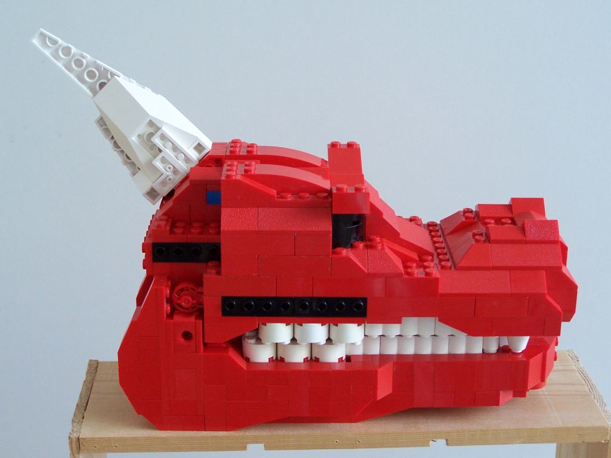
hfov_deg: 29.0
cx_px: 306
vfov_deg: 21.9
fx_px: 1183
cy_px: 229
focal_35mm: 67
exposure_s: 1/30
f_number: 3.2
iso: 140
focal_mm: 11.1
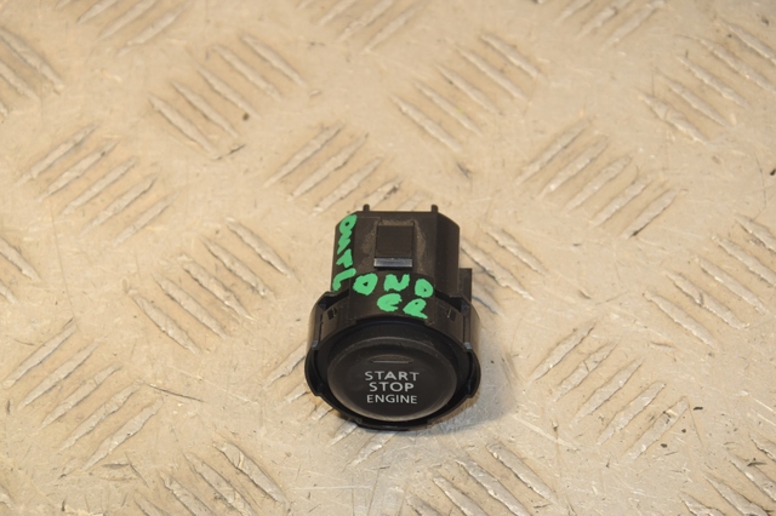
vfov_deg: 10.7
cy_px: 258
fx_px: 2747
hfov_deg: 16.1
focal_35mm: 128
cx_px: 388
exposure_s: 1/200
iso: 800
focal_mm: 85
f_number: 8
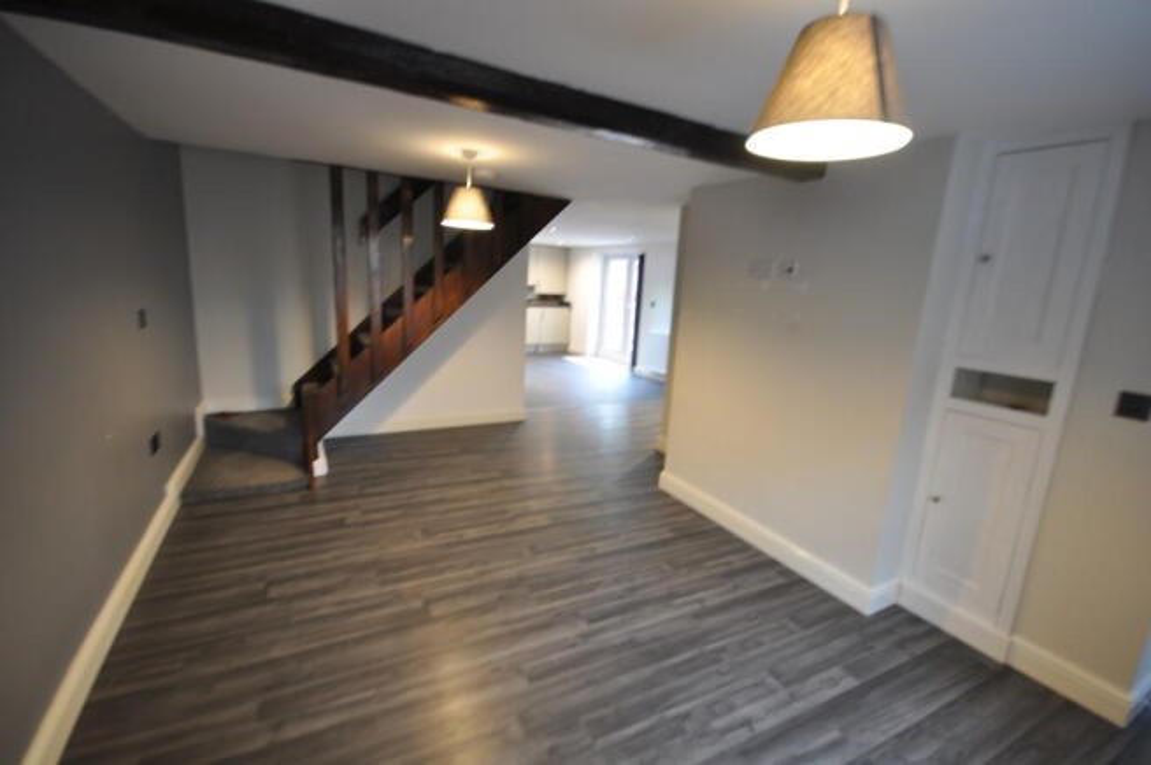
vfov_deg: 77.2
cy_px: 382
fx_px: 479
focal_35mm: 15
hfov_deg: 100.4
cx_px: 576
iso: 200
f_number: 4
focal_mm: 10
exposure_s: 1/2.5
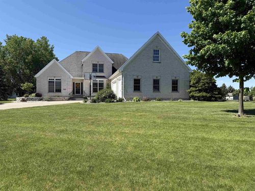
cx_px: 128
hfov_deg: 71.6
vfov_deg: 56.8
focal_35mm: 24
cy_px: 96
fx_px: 177
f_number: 1.78
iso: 80
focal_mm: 6.76
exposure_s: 1/3584
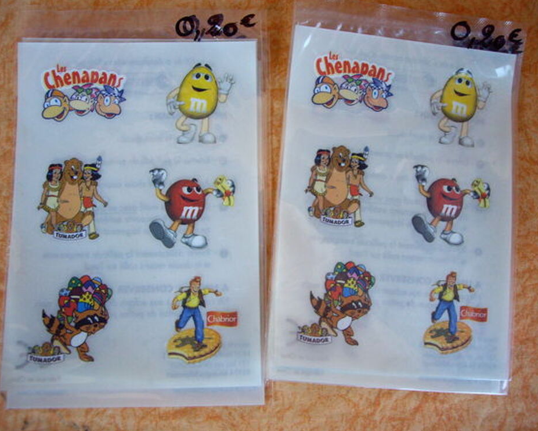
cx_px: 269
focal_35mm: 40
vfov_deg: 37.3
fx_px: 637
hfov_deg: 45.8
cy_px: 214
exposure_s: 1/30
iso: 200
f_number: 2.7
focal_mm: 6.2
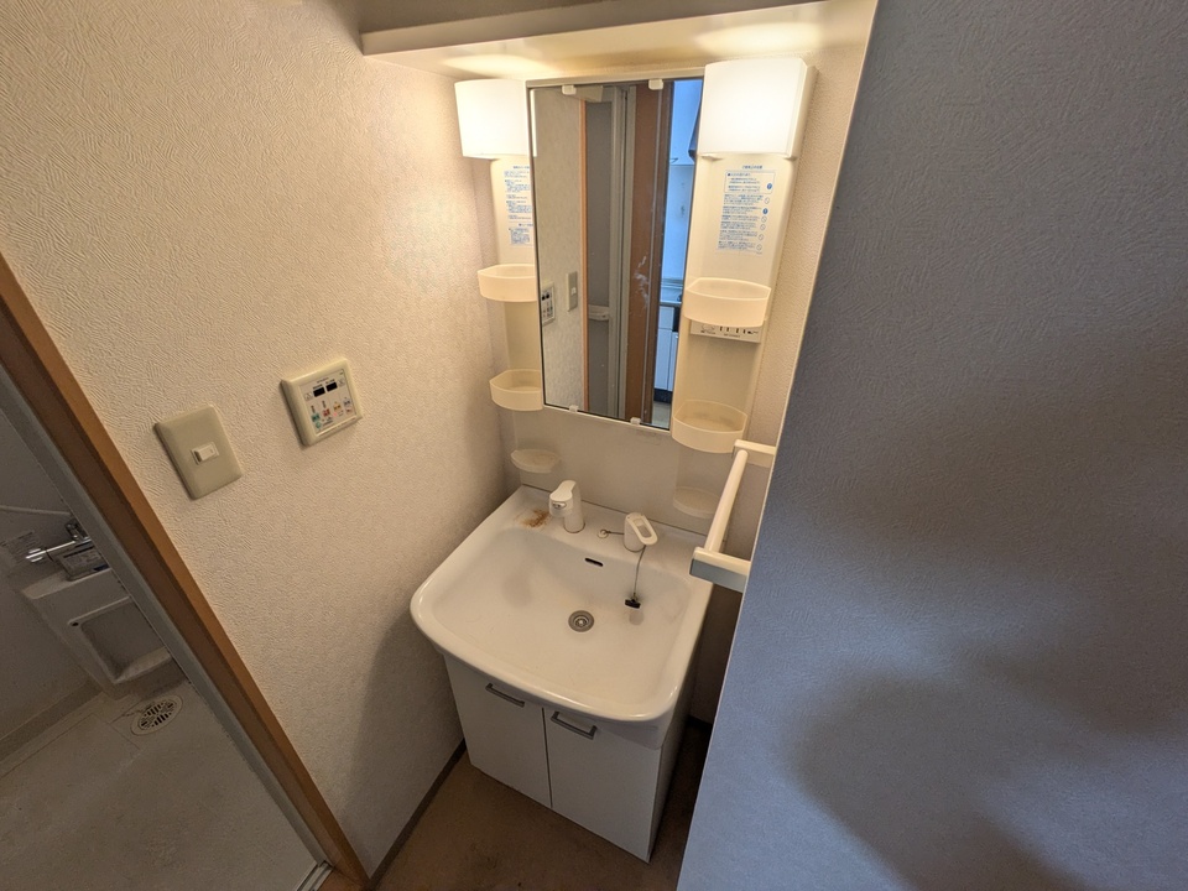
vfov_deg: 85.7
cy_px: 446
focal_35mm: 14
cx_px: 594
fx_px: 480
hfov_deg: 102.1
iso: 85
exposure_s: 1/120
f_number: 2.2
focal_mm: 1.83
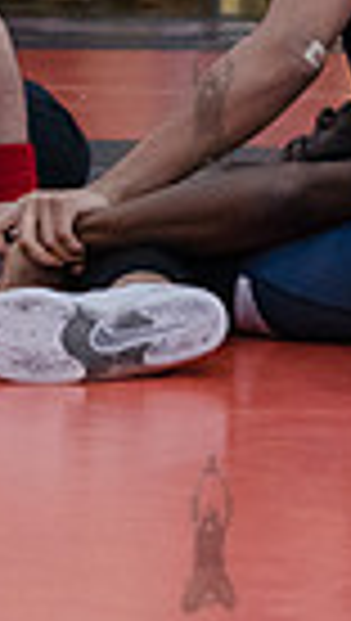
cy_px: 100
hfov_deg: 4.1
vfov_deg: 7.3
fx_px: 4847
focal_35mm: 294
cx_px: 148
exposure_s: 1/320
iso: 5000
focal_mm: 62
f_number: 3.2
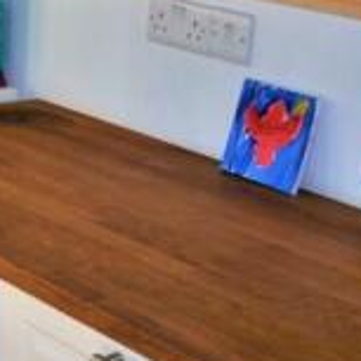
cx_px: -306
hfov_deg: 14.0
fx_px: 1286
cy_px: 1
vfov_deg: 15.7
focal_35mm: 109
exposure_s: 1/160
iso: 100
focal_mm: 20
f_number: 4
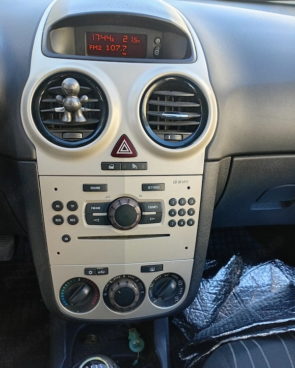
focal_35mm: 27
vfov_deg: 64.0
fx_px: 295
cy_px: 200
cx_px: 143
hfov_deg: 53.2
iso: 131
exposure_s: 1/50
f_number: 1.8
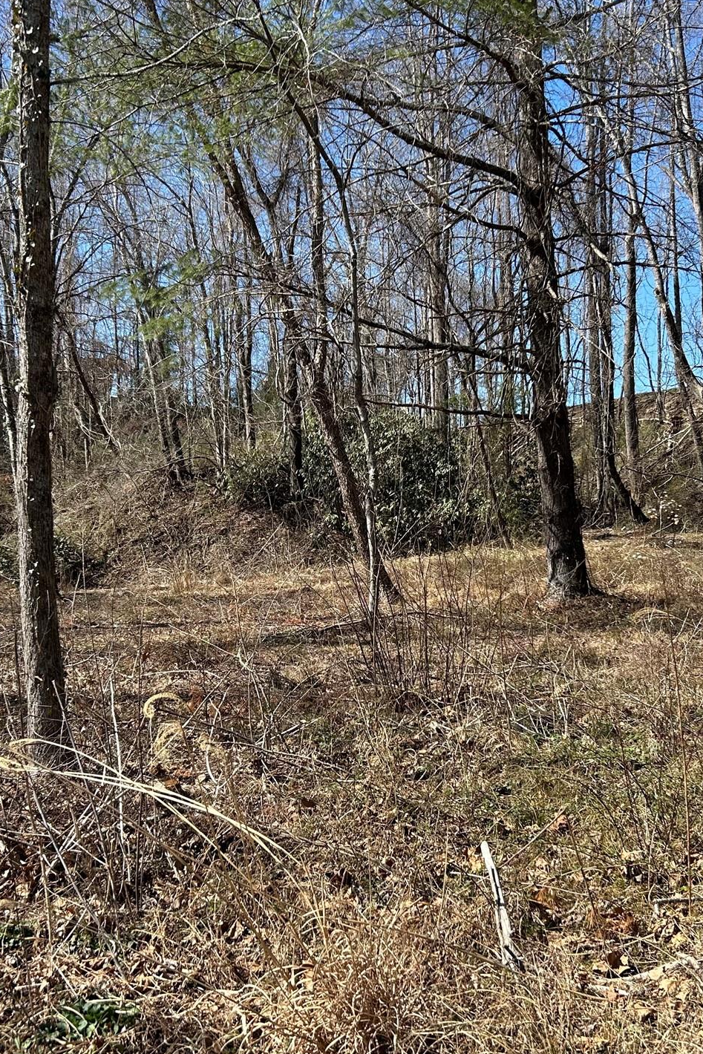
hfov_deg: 34.1
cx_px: 408
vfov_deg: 49.5
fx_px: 1142
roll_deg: +3.1
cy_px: 525
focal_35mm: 39
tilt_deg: +2.2
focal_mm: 5.7
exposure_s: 1/1645
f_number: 1.5
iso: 50
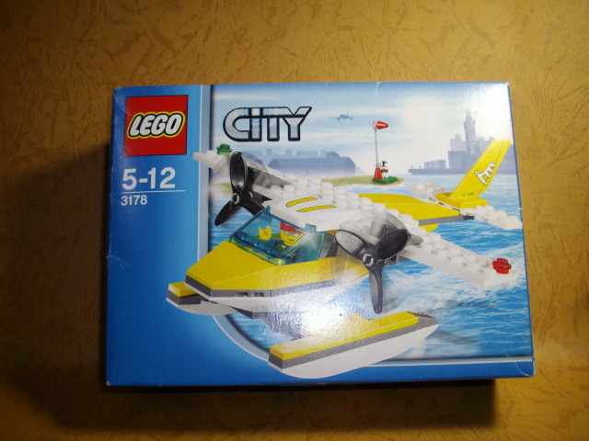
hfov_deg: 50.1
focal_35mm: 37
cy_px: 220
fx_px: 630
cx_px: 294
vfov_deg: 38.7
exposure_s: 1/80
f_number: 2.8
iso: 160
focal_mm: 6.2
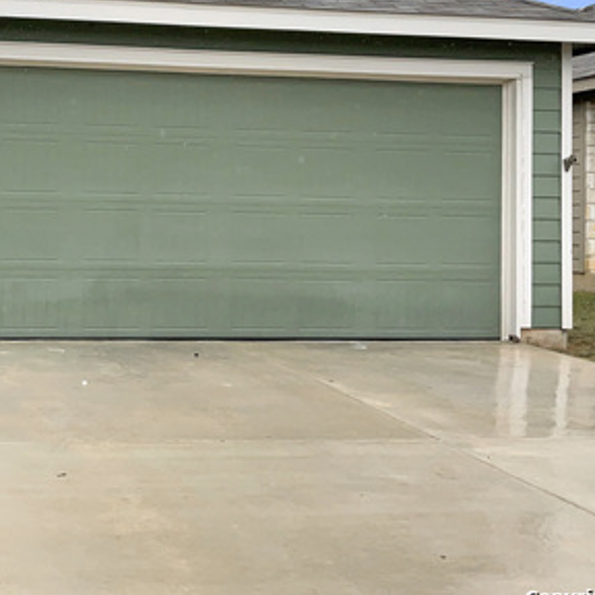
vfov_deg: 29.5
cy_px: 138
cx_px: 29
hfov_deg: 28.5
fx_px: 1108
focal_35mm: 57
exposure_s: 1/1451
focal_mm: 3
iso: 16
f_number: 1.8
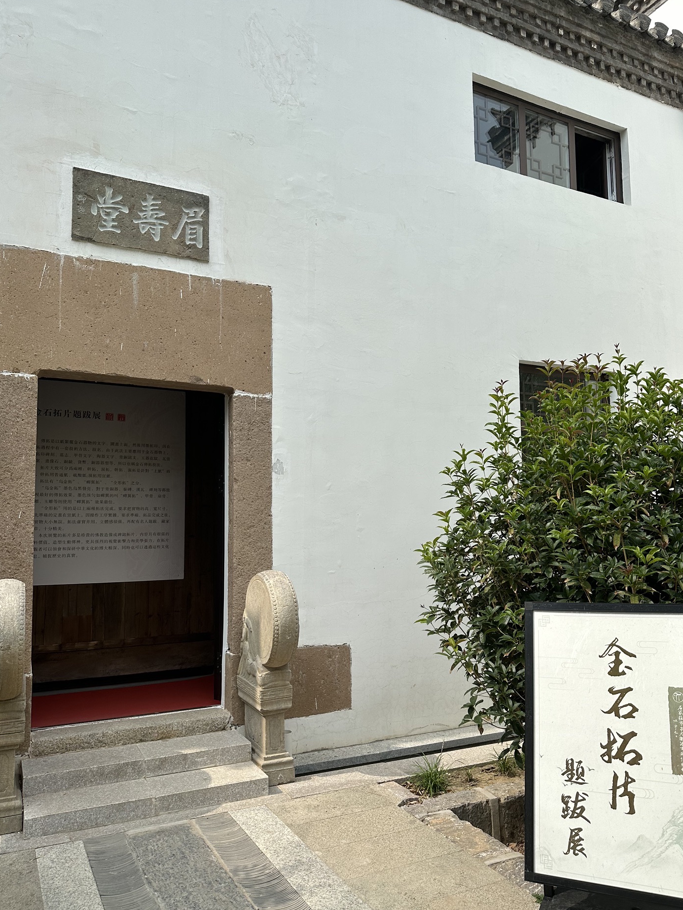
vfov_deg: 67.3
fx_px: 684
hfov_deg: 53.1
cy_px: 475
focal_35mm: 26
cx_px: 352
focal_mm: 6.86
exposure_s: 1/5263
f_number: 1.78
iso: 80
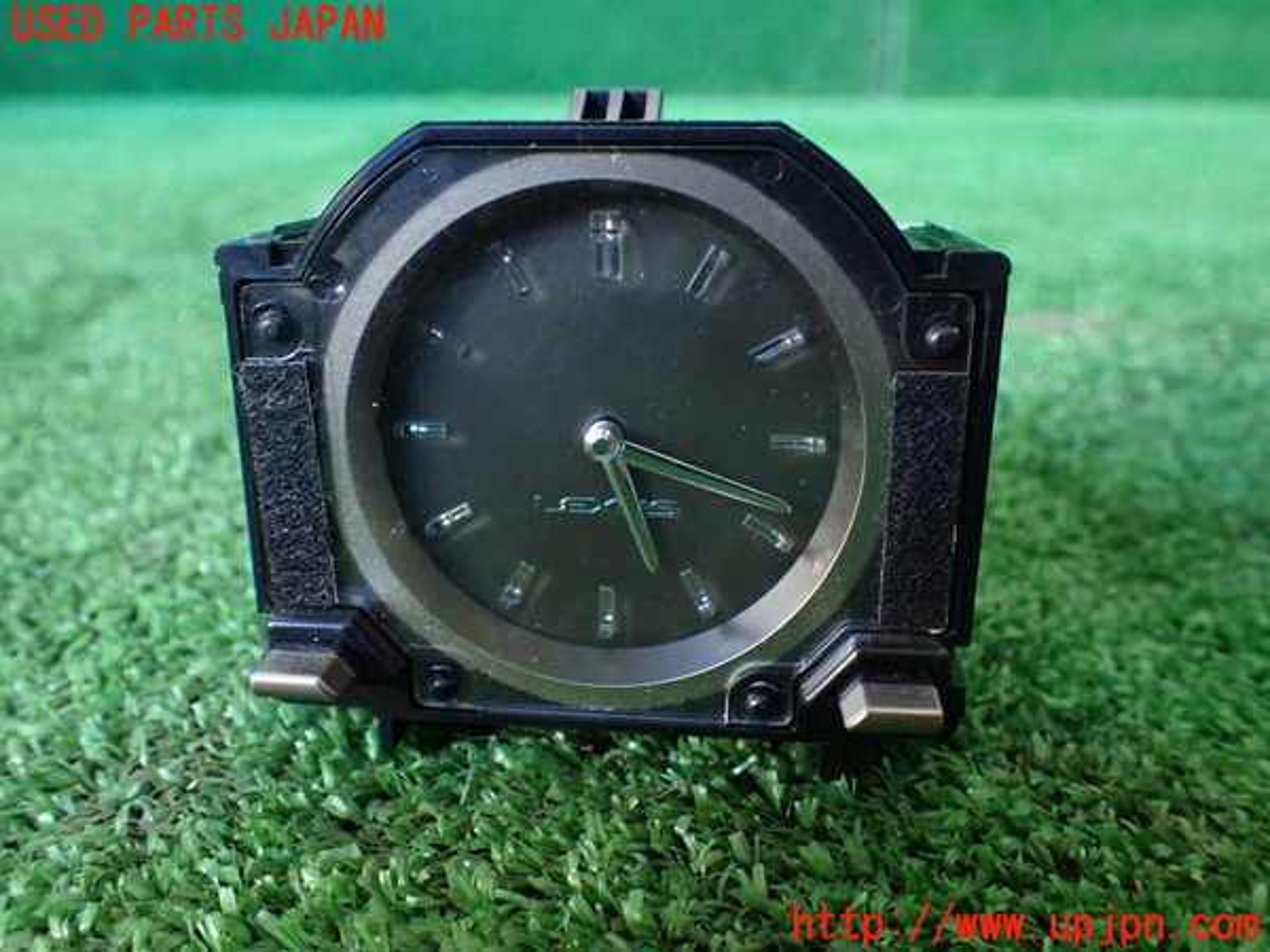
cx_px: 635
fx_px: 1101
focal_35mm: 30
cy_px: 476
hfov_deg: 60.0
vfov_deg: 46.8
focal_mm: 5.4
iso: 800
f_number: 2.3
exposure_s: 1/80
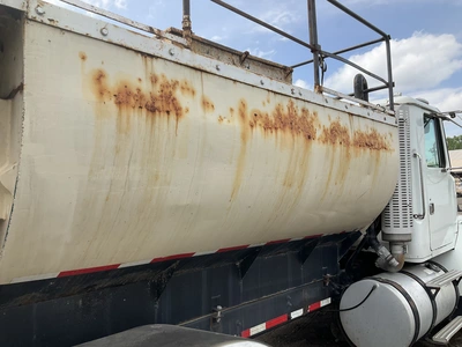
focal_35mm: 29
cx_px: 231
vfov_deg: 48.2
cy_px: 174
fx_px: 387
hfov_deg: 61.7
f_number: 1.8
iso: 25
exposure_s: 1/1451
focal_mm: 3
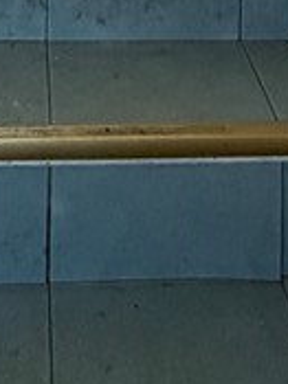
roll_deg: -0.6
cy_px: -448
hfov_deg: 17.9
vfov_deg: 16.2
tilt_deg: +2.3
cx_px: 73
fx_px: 911
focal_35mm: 82
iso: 400
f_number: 2.2
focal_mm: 2.22
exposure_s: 1/60
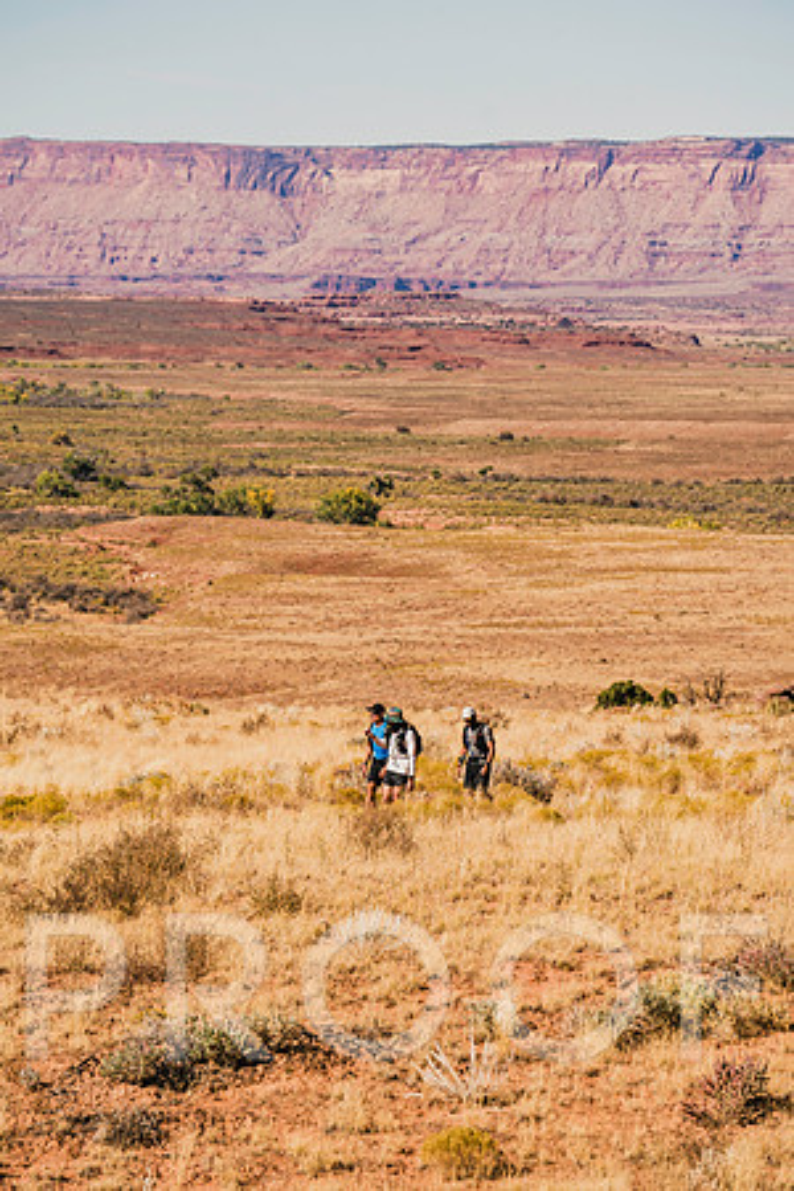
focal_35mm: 200
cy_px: 596
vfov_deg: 10.3
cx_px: 397
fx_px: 6616
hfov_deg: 6.9
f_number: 6.3
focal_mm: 200
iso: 160
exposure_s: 1/1250
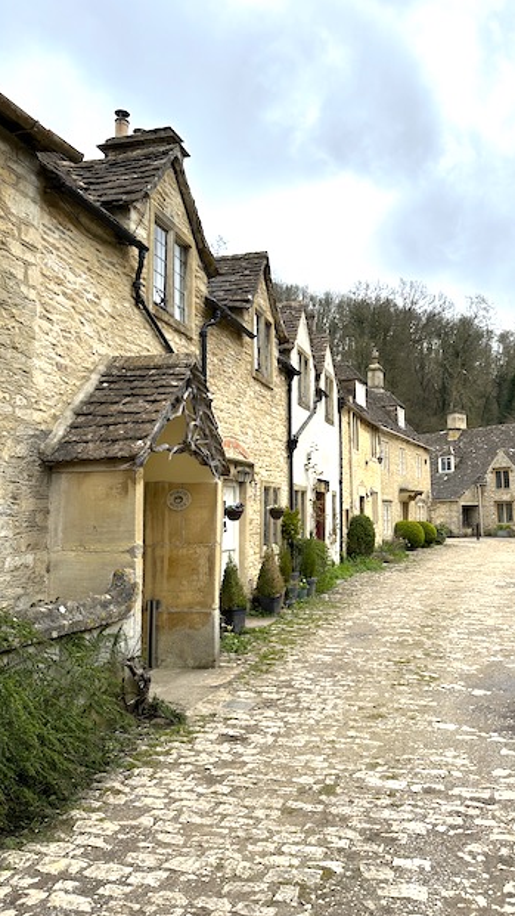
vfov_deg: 69.8
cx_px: 345
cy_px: 448
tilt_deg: +5.6
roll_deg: +2.1
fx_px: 655
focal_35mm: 27
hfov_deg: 42.3
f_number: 1.78
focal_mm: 6.86
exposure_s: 1/5263
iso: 80
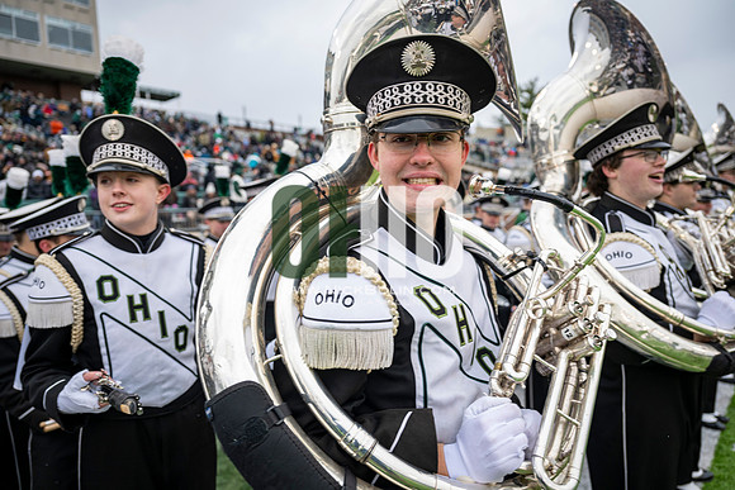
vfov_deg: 53.2
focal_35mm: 24
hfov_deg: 73.7
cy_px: 245
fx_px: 490
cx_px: 368
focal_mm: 24
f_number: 2.8
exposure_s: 1/500
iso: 160
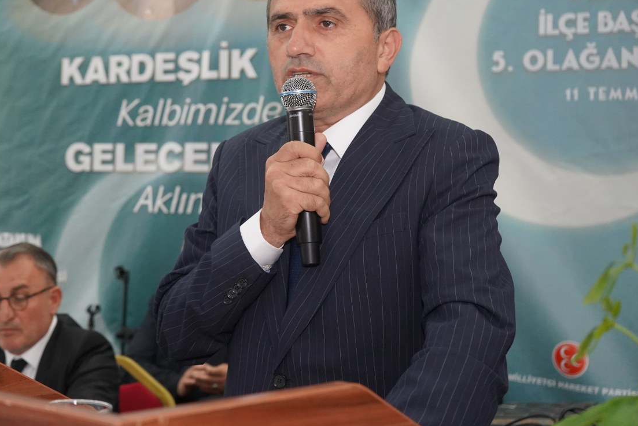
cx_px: 206
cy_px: 120
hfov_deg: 34.1
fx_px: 1028
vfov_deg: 23.2
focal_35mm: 58
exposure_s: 1/160
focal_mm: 40
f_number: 4.5
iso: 4000
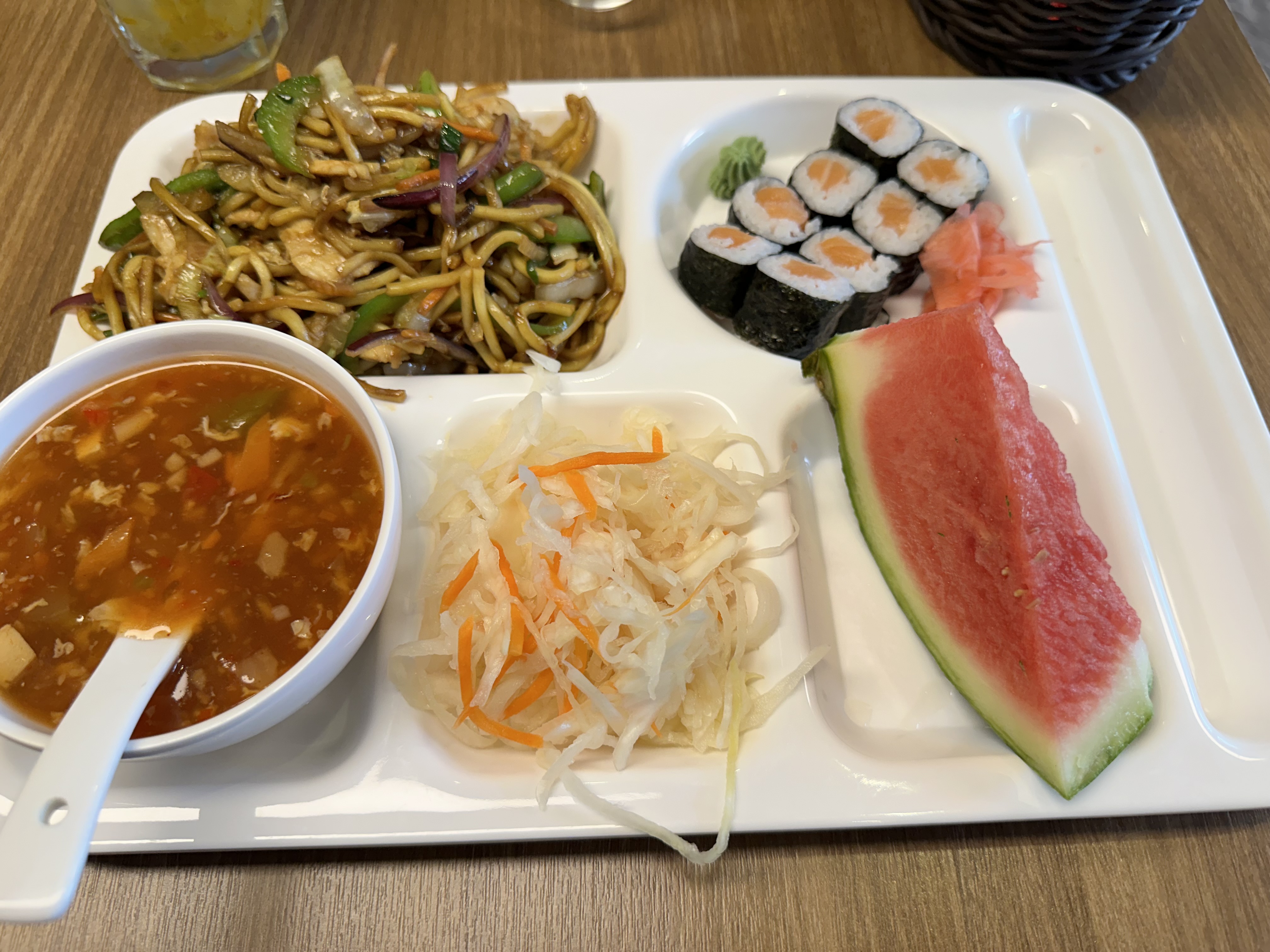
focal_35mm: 24
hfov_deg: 71.6
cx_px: 635
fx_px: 881
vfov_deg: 56.8
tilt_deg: -61.4
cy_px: 476
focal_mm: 6.86
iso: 100
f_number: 1.78
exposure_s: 1/100
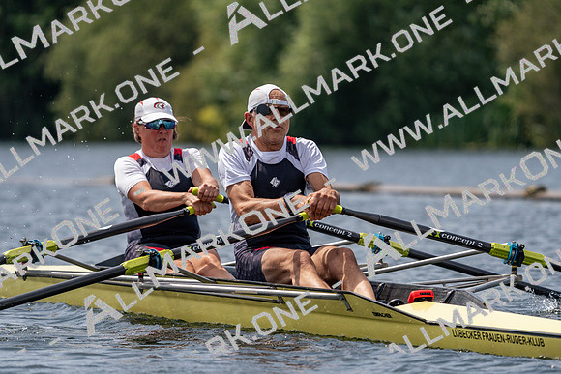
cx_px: 280
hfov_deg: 6.2
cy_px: 187
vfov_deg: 4.1
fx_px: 5175
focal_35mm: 332
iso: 250
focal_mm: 332
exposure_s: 1/1600
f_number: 6.3
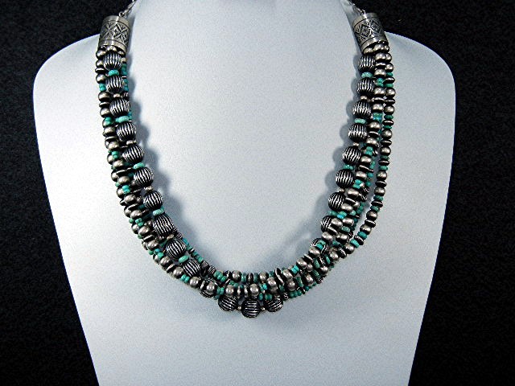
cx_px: 258
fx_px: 669
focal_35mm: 45
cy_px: 193
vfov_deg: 32.2
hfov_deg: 42.1
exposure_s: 1/94
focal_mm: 8.1
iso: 160
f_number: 3.8
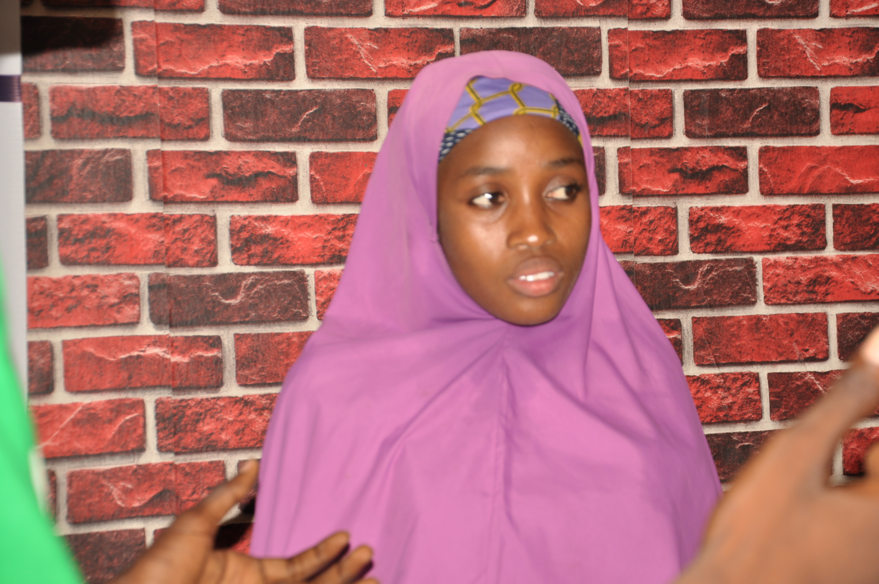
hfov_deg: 21.9
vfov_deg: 14.7
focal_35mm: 93
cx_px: 440
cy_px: 292
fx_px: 2268
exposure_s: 1/60
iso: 200
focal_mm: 62
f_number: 5.3
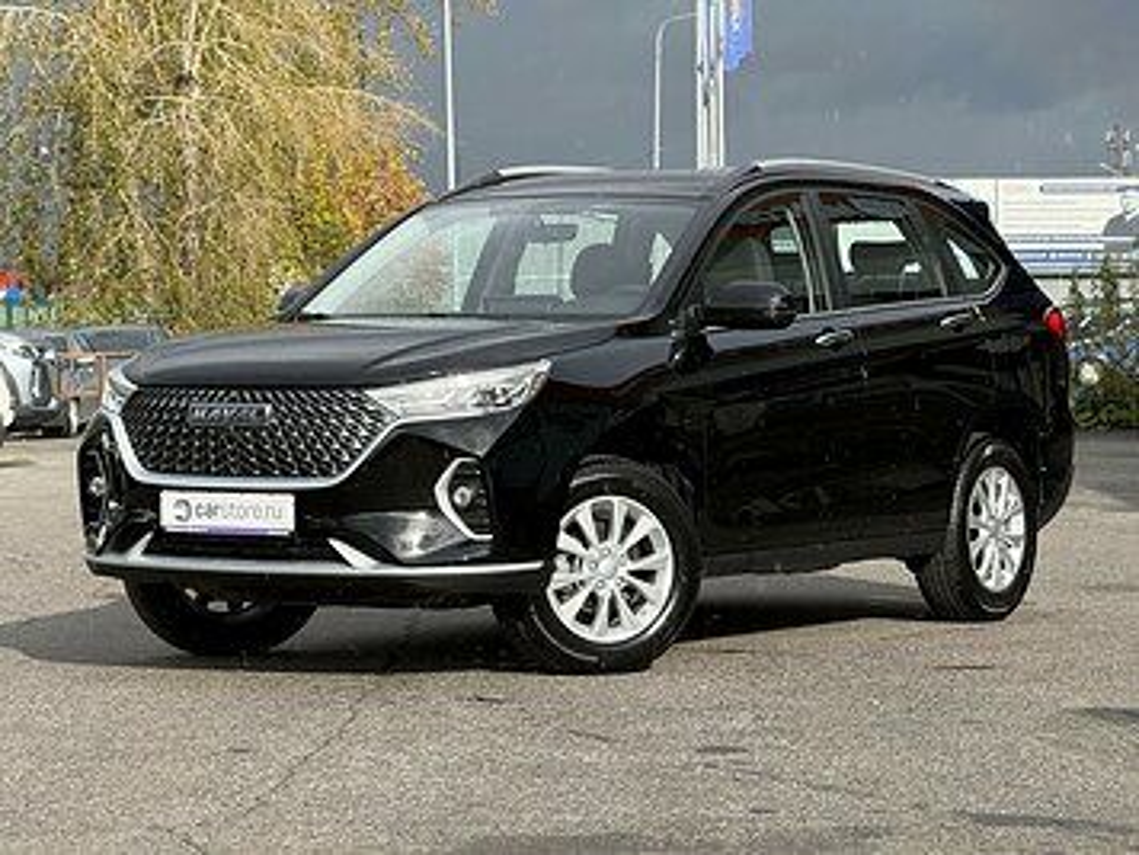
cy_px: 428
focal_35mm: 120
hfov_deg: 16.4
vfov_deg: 12.3
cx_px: 570
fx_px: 3948
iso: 50
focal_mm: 15.66
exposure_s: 1/938
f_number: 2.8
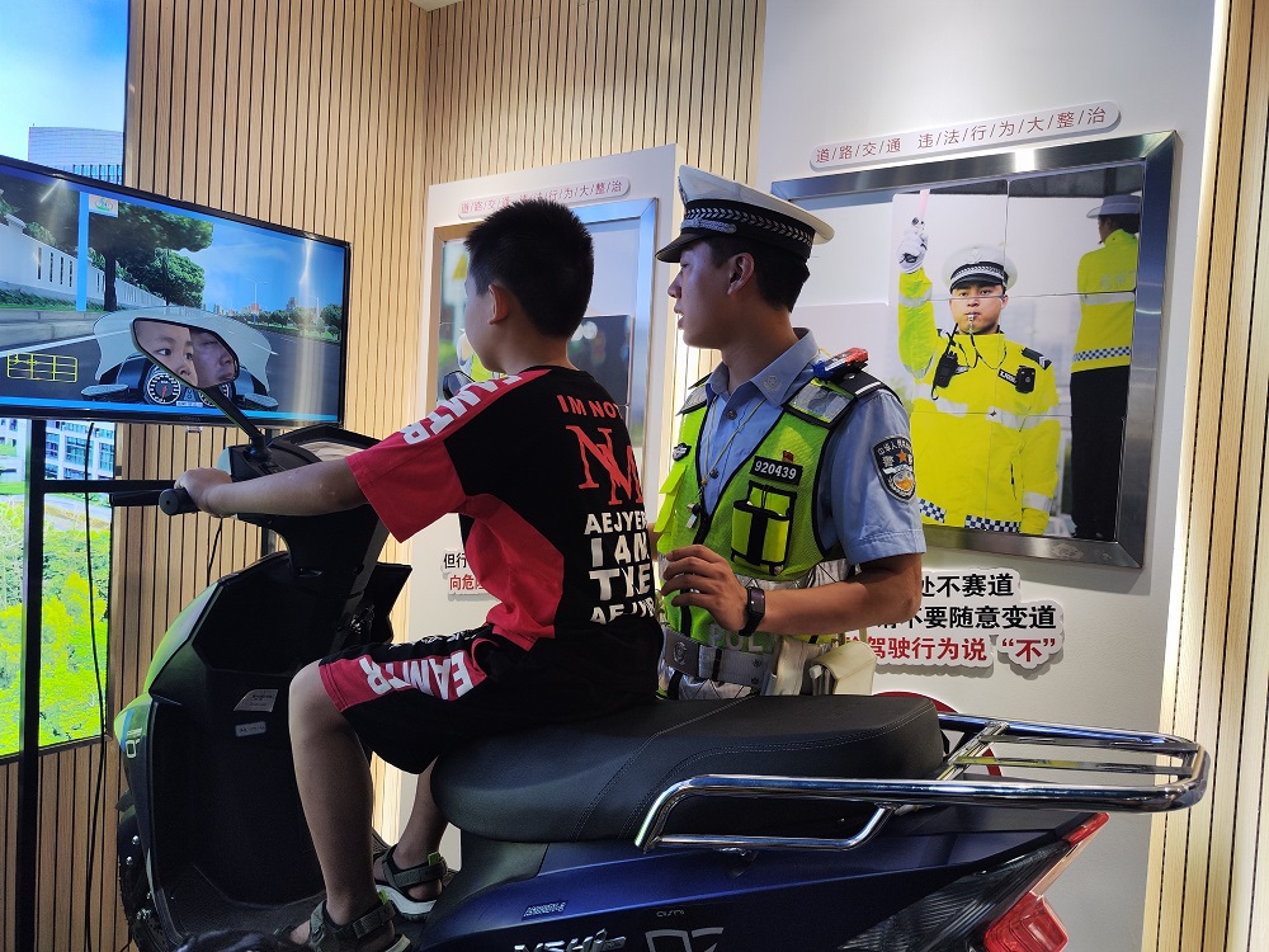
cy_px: 476
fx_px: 880
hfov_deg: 71.6
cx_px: 634
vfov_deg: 56.8
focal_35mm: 24
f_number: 1.88
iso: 62
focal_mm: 5.59
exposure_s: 1/100
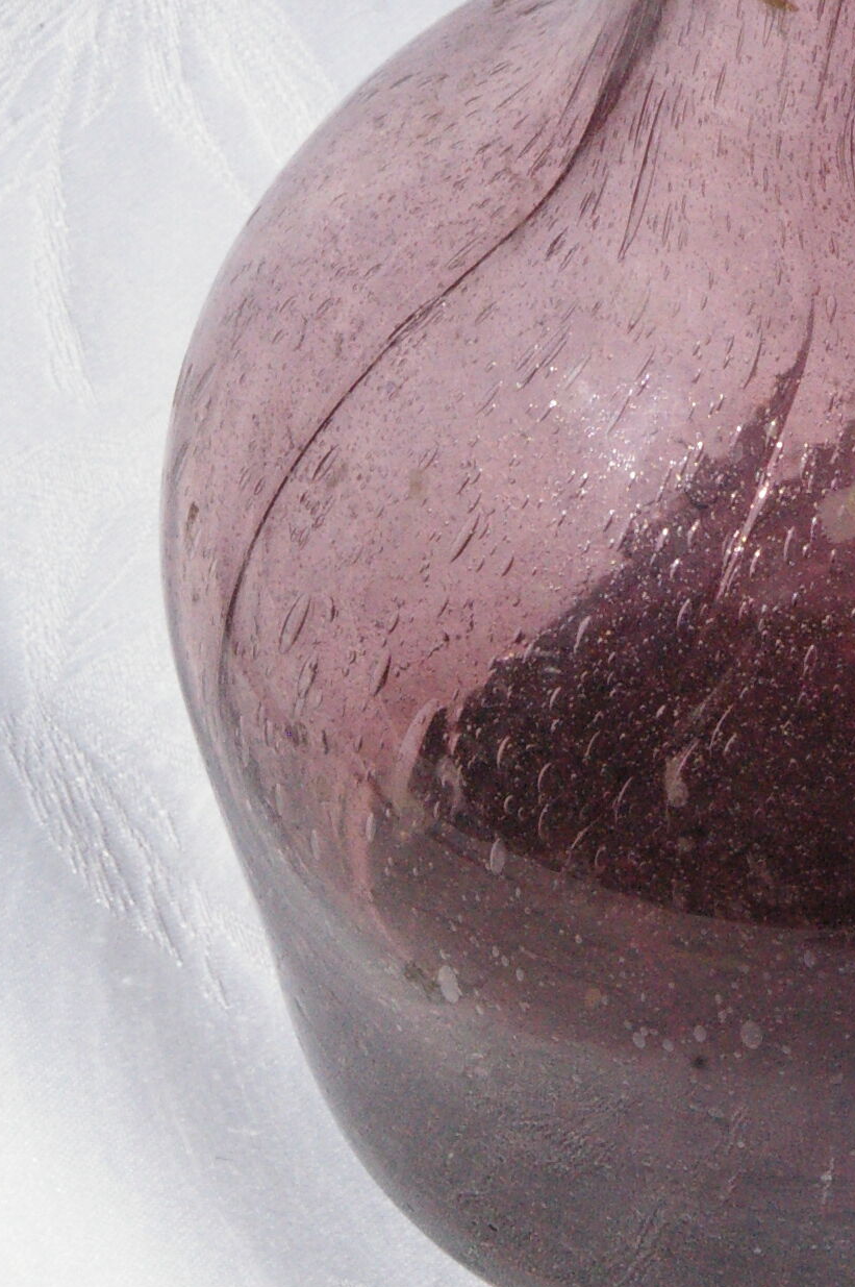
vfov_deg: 21.0
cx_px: 850
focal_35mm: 95
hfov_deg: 14.2
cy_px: 92
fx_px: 3391
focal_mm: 26
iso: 1600
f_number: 13
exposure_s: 1/1500
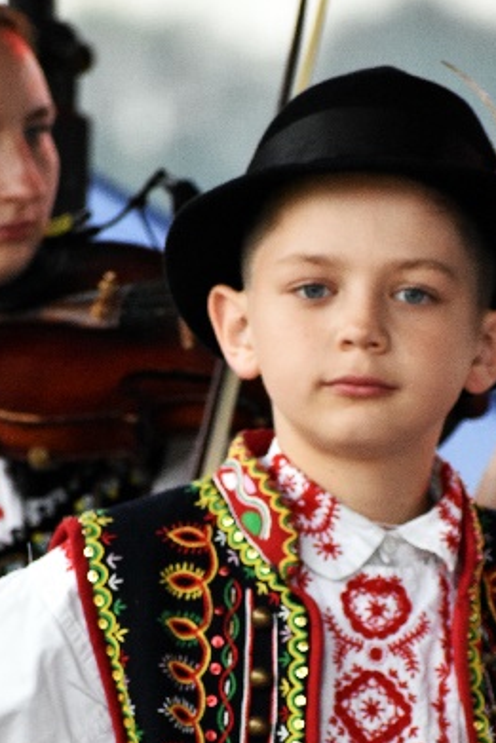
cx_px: 315
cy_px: 570
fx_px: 13937
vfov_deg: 3.1
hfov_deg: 2.0
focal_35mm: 675
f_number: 6.3
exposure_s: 1/500
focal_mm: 220
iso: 2000
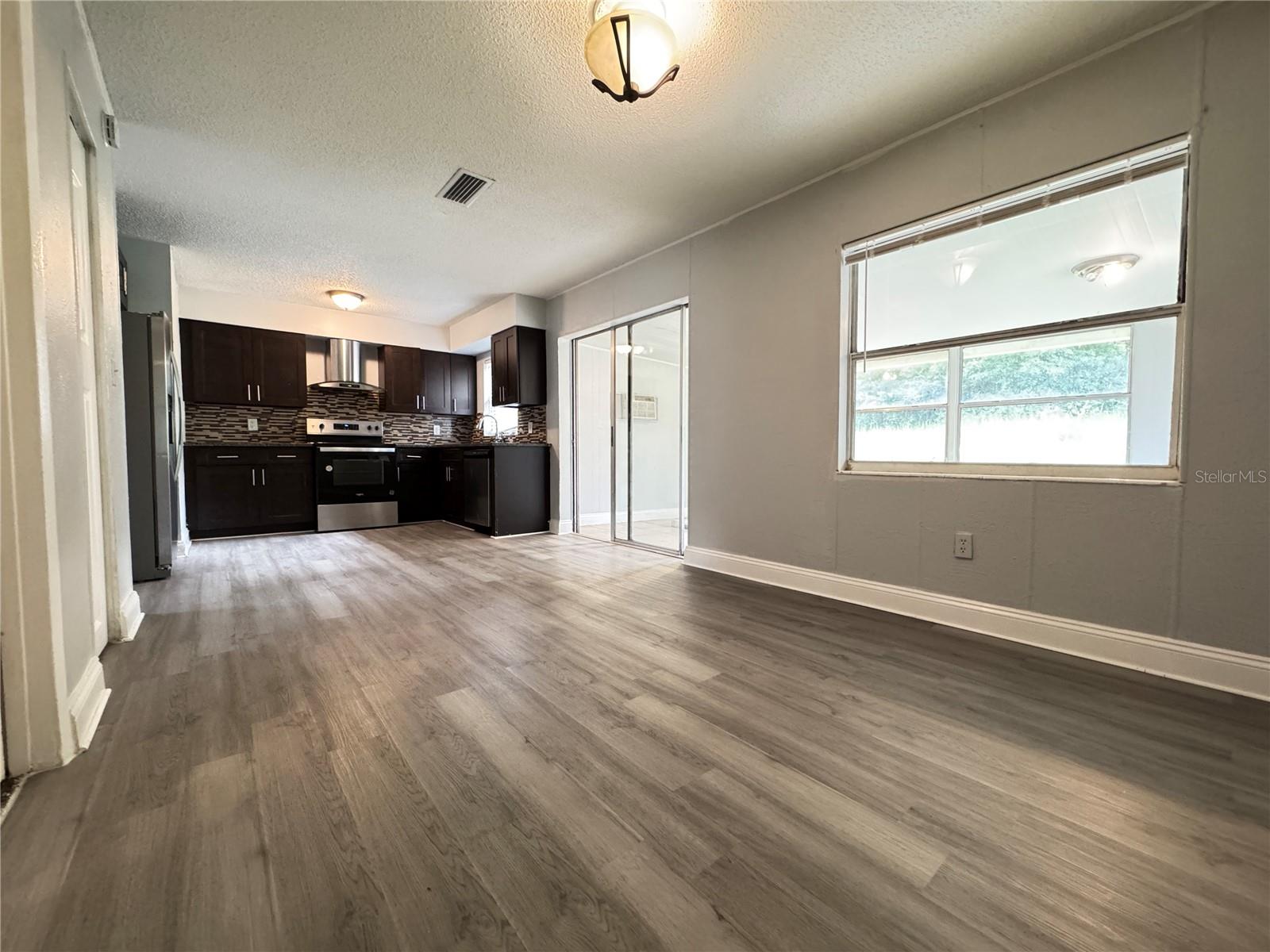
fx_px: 514
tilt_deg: -2.7
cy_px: 476
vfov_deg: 85.7
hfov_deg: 102.1
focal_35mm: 14
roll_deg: -0.2
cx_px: 635
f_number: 2.2
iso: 800
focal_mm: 2.22
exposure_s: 1/60
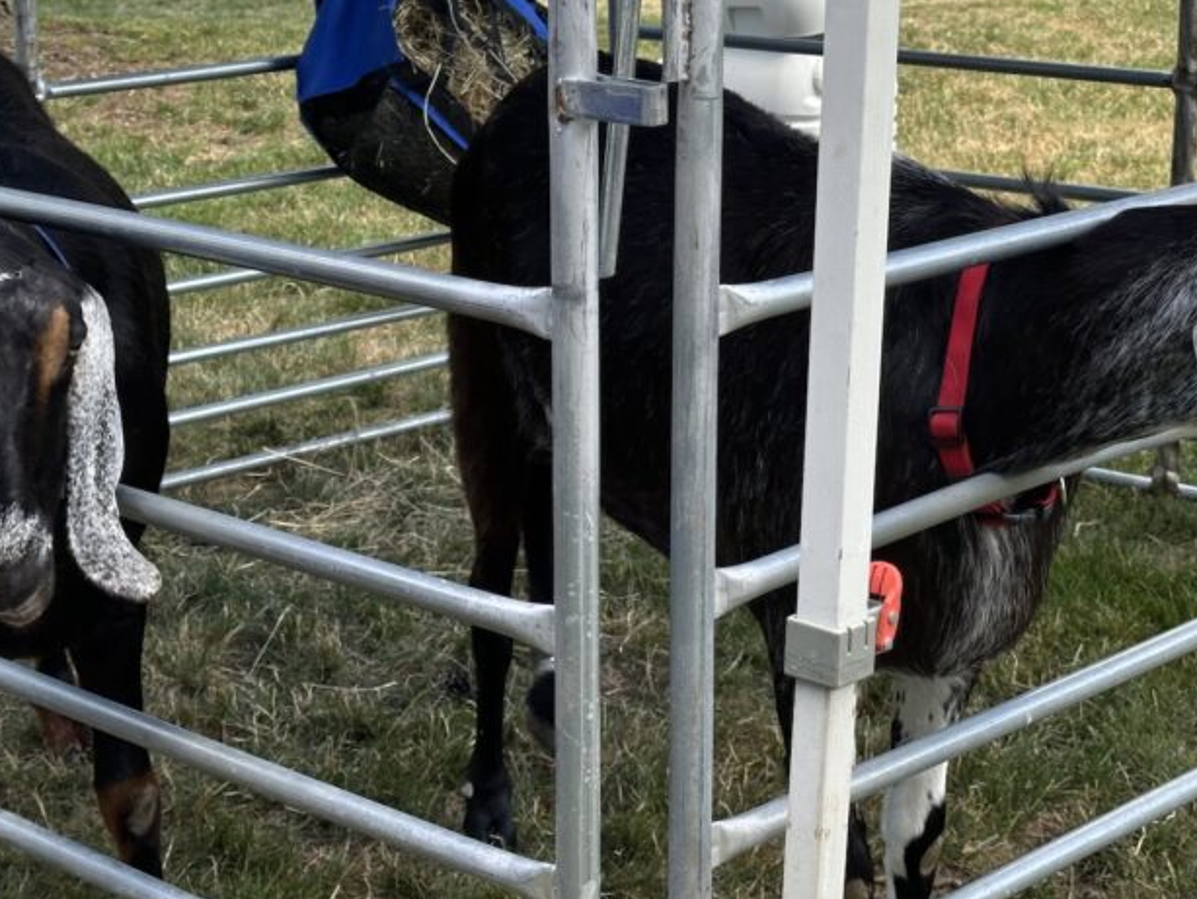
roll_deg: -0.9
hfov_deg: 24.4
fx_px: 2767
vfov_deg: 18.4
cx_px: 659
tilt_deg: -16.8
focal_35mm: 80
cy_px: 374
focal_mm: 6.86
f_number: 1.78
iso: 50
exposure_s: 1/202
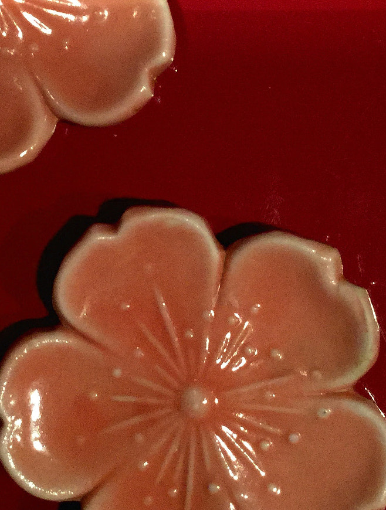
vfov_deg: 33.6
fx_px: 843
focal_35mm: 57
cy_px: 215
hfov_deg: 25.4
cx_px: 82
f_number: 2.4
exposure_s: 1/20
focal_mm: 3.3
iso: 200
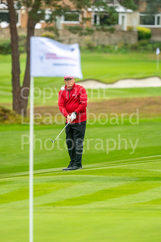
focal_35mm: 450
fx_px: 3019
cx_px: 80
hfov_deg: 3.1
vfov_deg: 4.6
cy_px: 121
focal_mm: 300
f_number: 4
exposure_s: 1/2000
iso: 800
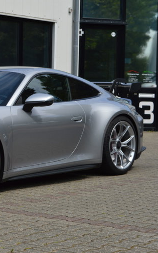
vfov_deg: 22.3
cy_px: 126
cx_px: -30
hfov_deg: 13.7
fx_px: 642
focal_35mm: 93
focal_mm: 40
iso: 100
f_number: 9
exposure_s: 1/320
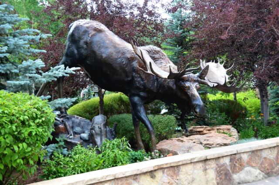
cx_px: 140
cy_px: 92
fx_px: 359
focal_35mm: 46
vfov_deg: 28.8
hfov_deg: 42.4
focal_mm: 31
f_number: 5.6
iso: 220
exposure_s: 1/125
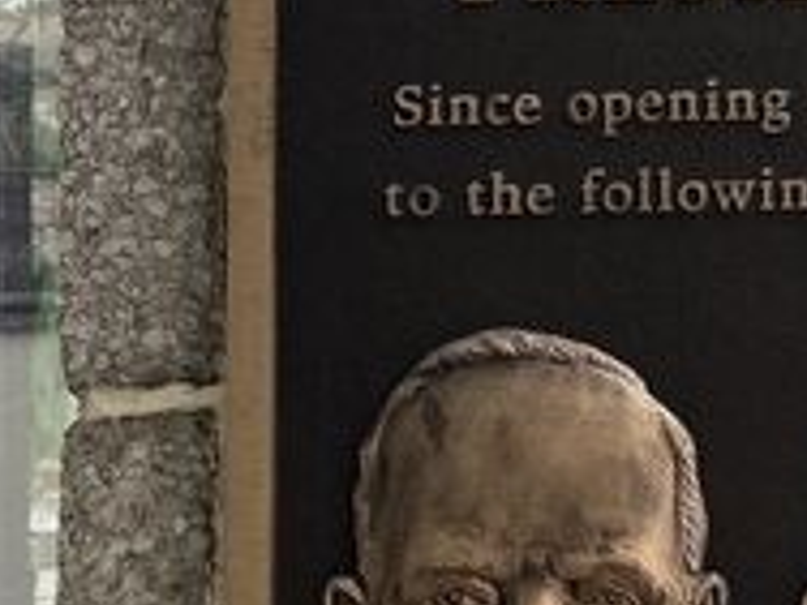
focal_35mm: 102
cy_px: 339
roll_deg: +2.0
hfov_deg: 17.1
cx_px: 1262
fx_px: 2378
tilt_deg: +4.3
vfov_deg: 14.5
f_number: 1.78
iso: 160
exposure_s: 1/232
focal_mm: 6.76
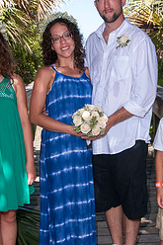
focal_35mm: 68
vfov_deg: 29.7
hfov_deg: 20.0
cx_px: 87
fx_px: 462
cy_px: 119
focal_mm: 25
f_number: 5.6
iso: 100
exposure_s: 1/250
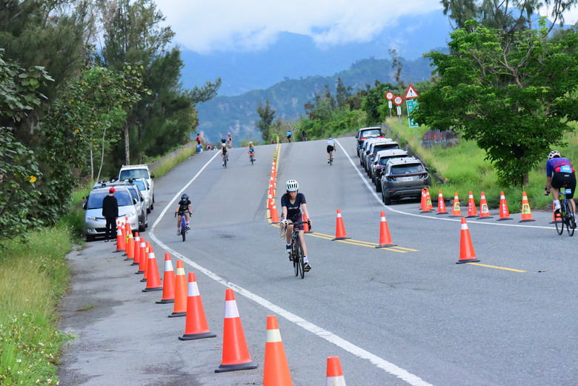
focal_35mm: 135
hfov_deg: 15.2
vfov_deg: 10.2
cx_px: 289
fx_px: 2169
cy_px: 193
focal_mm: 135
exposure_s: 1/2500
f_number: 13
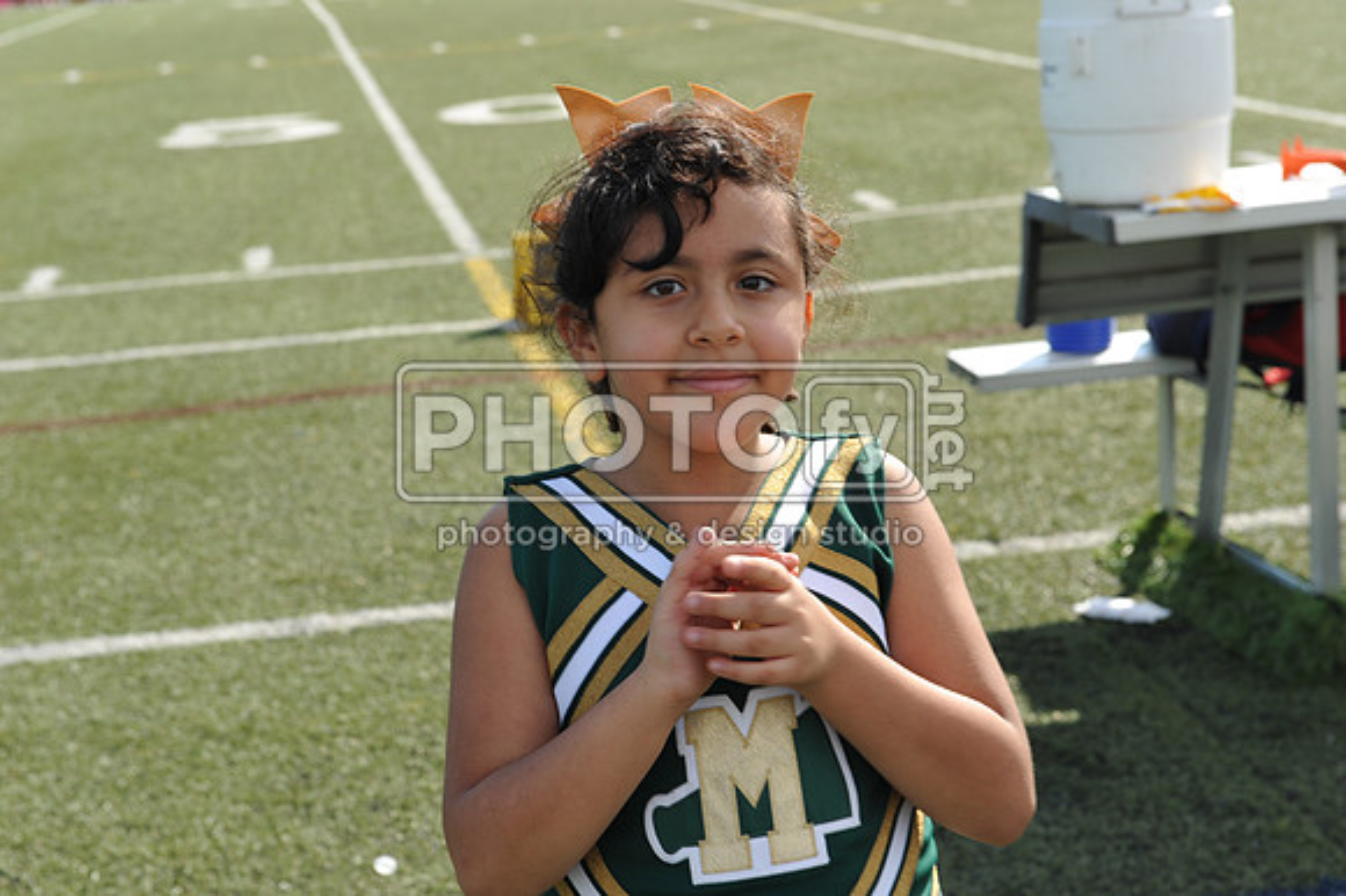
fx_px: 2616
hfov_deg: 28.9
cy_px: 448
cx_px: 673
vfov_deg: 19.4
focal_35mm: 70
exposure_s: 1/200
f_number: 8
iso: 200
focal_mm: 70
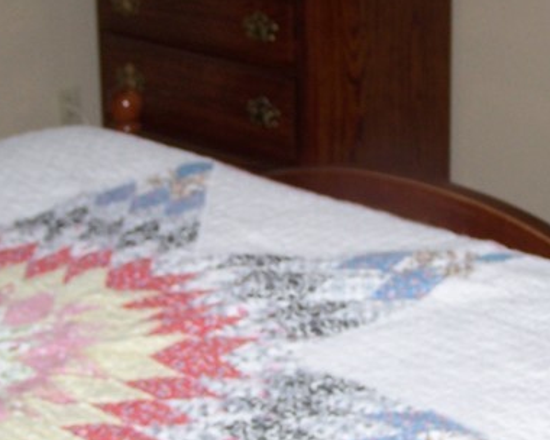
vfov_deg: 15.4
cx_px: 343
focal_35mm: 100
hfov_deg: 19.1
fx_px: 1628
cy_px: 217
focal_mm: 6.3
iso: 80
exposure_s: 1/60
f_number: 2.8
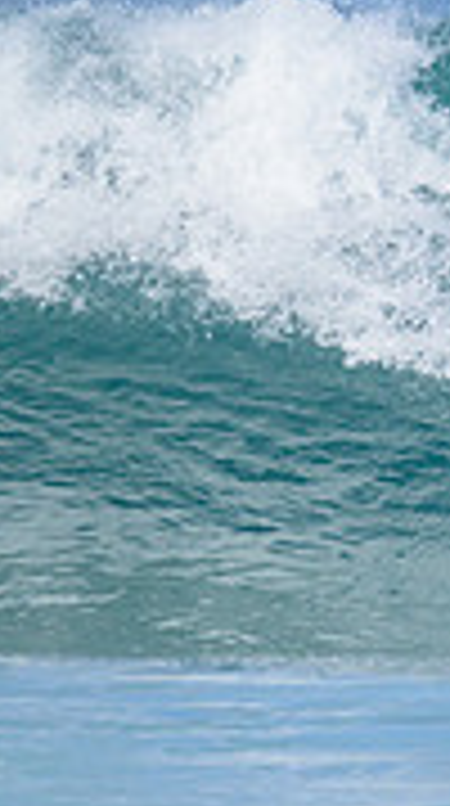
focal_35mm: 1736
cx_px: 1251
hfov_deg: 0.7
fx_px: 37018
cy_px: 205
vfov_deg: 1.2
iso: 900
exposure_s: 1/2000
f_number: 10
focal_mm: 510
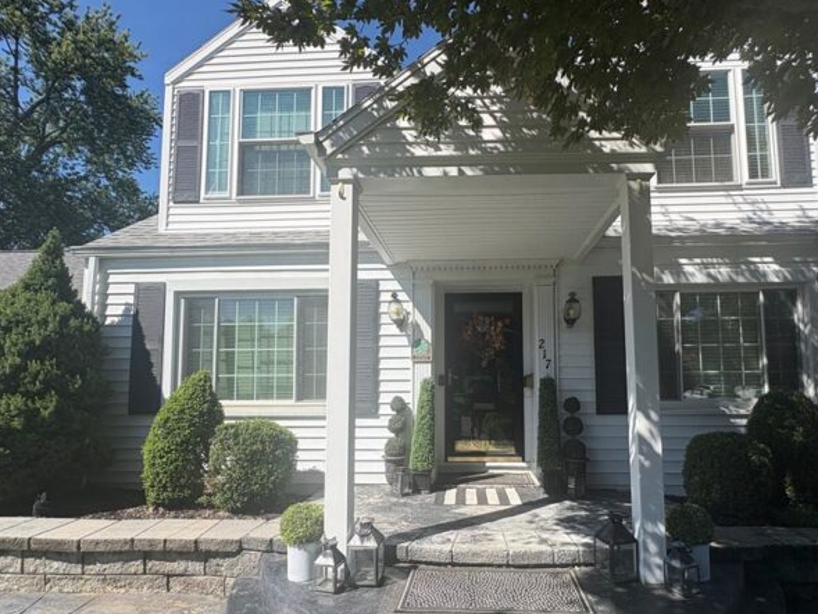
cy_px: 354
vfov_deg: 68.3
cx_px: 457
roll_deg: +1.1
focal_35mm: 19
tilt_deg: +4.5
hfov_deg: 84.3
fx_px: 449
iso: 50
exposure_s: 1/1880
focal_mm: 2.22
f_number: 2.2
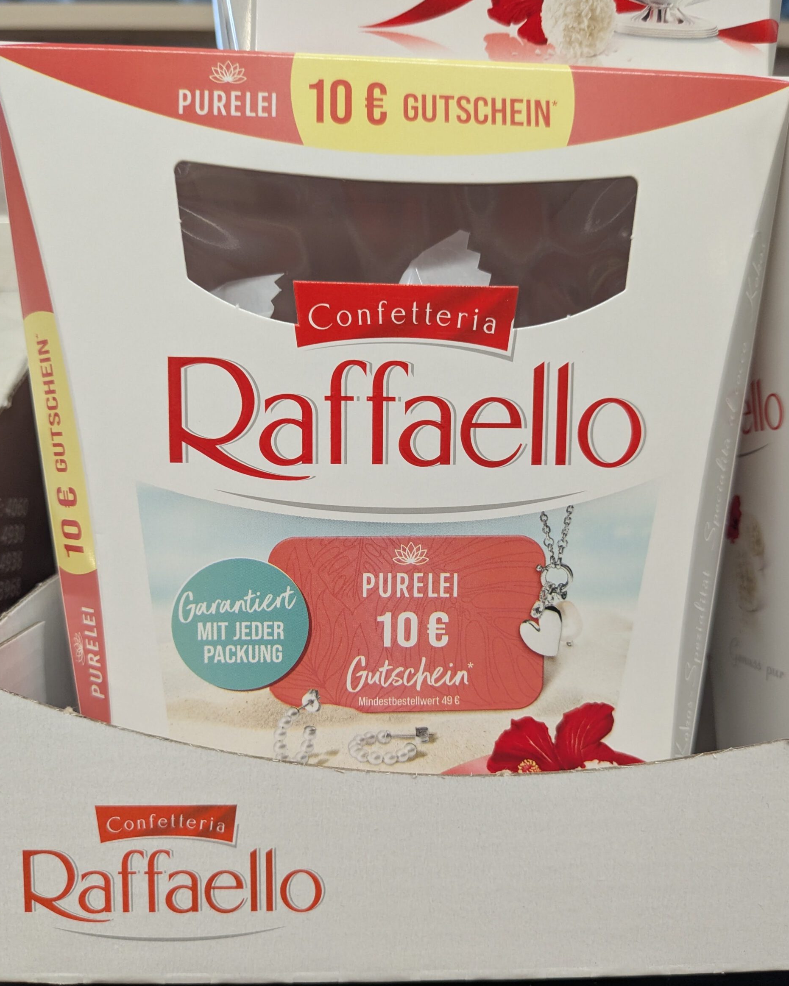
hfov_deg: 50.0
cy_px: 486
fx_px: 846
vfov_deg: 60.4
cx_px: 403
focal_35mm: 29
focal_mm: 4.38
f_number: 1.73
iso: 107
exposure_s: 1/99.9
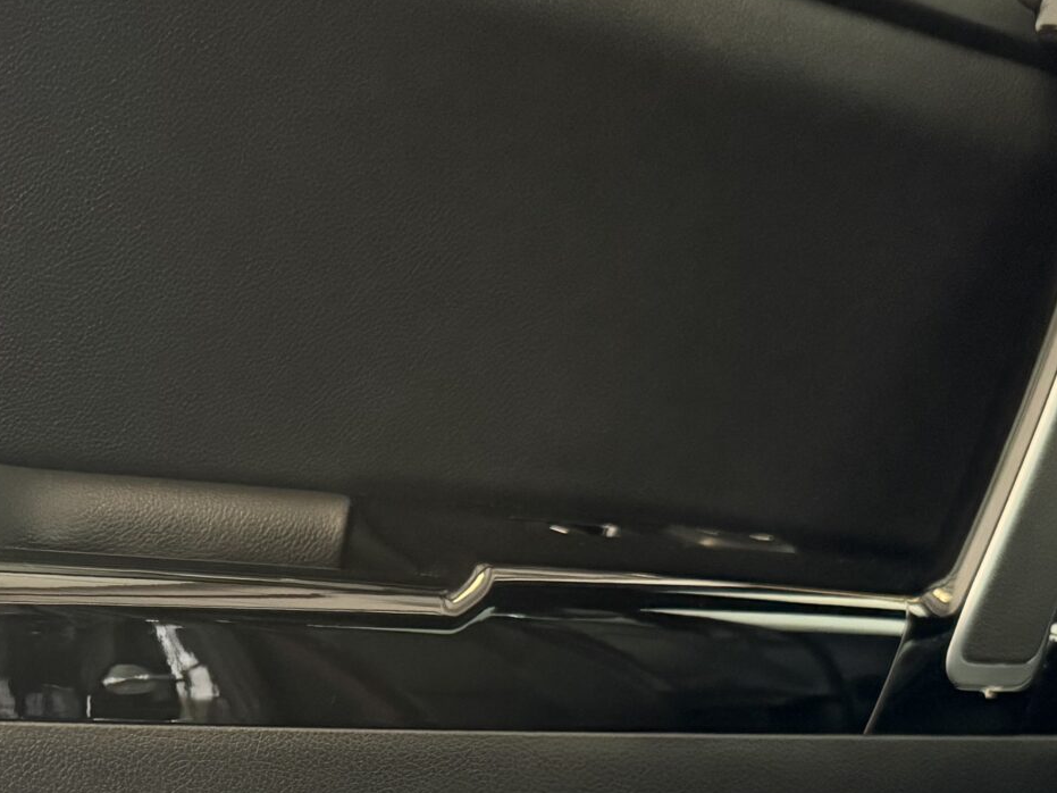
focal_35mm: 66
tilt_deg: -12.3
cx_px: 114
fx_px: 2015
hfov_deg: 28.3
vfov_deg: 21.5
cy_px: 788
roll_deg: -1.9
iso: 1000
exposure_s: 1/30
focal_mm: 6.76
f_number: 1.78
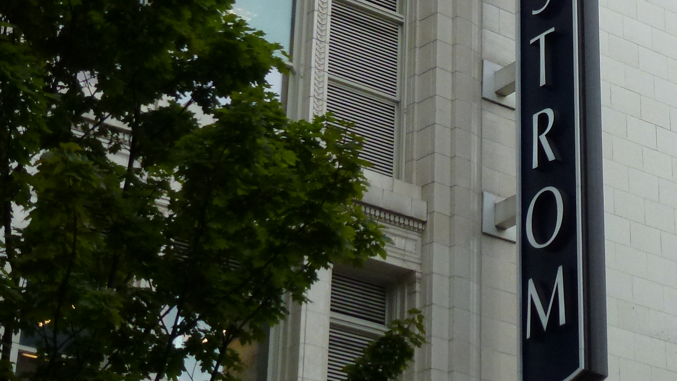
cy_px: 54
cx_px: 543
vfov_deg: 12.5
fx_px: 1723
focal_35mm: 96
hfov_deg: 21.9
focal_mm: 7.4
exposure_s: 1/250
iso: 200
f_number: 3.9
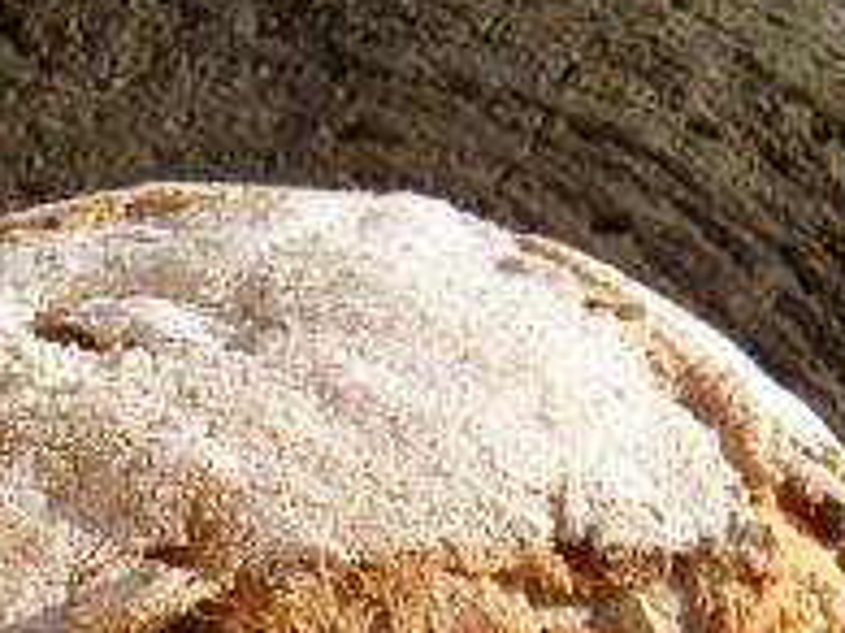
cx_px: 273
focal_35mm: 115
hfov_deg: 17.1
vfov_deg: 12.4
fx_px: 2806
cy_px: 845
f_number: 7.1
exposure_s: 1/180
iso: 80
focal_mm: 7.4
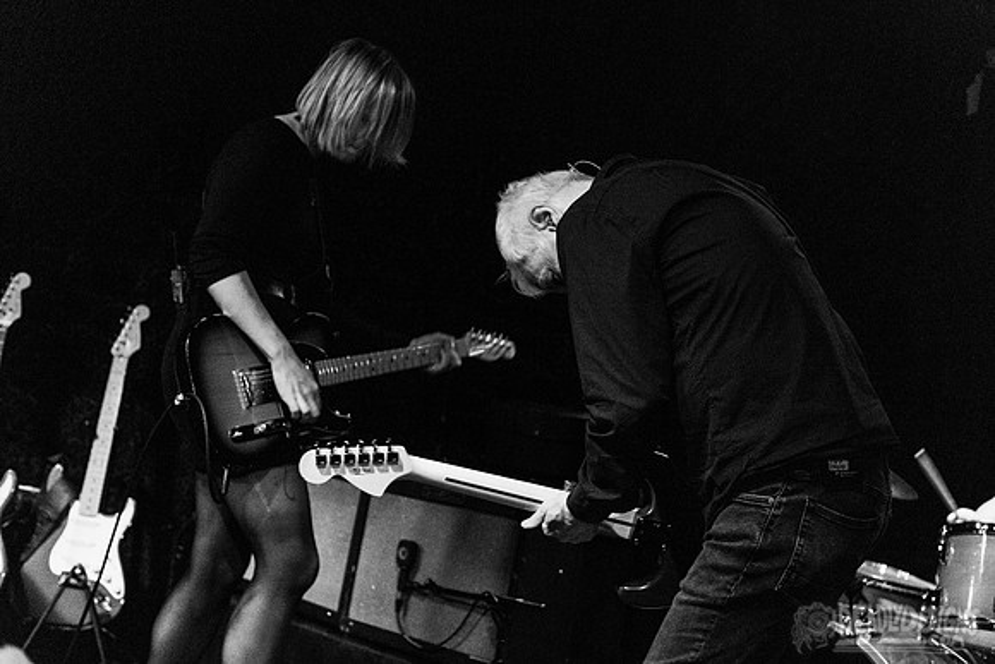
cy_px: 342
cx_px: 509
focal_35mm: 51
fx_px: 1416
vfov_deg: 26.4
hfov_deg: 38.7
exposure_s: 1/125
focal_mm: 48
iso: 3200
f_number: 3.2
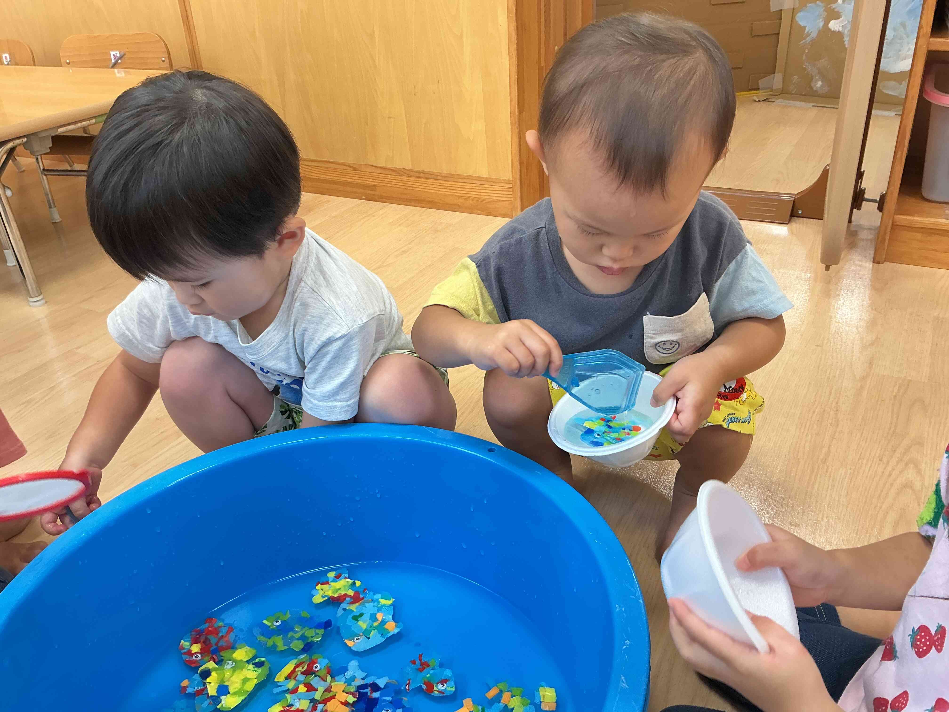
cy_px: 356
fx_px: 795
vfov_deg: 48.2
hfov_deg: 61.7
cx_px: 474
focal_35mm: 29
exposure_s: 1/120
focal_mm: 3
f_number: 1.8
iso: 50
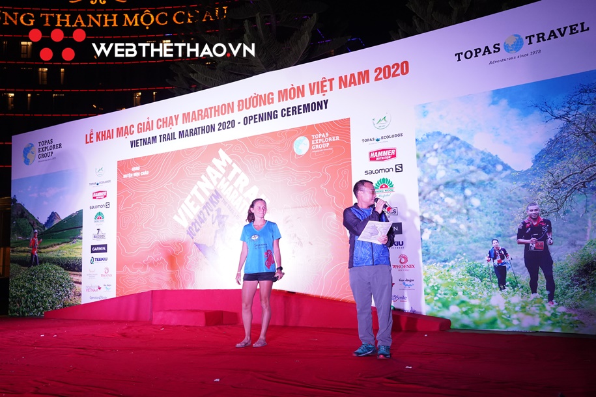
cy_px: 198
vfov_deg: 37.9
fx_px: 579
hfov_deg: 54.4
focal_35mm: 35
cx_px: 298
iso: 3200
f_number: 3.2
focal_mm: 35
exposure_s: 1/500
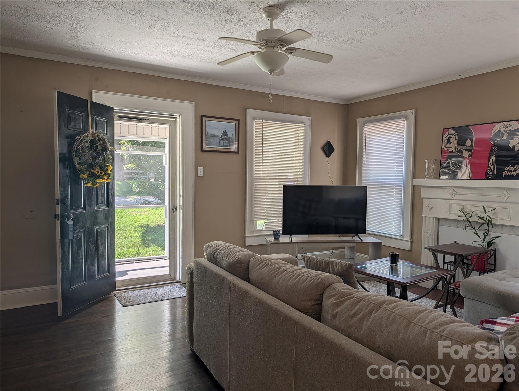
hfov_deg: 71.5
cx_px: 260
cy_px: 196
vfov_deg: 56.9
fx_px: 360
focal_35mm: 24
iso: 19
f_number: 1.68
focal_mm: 6.9
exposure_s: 1/509
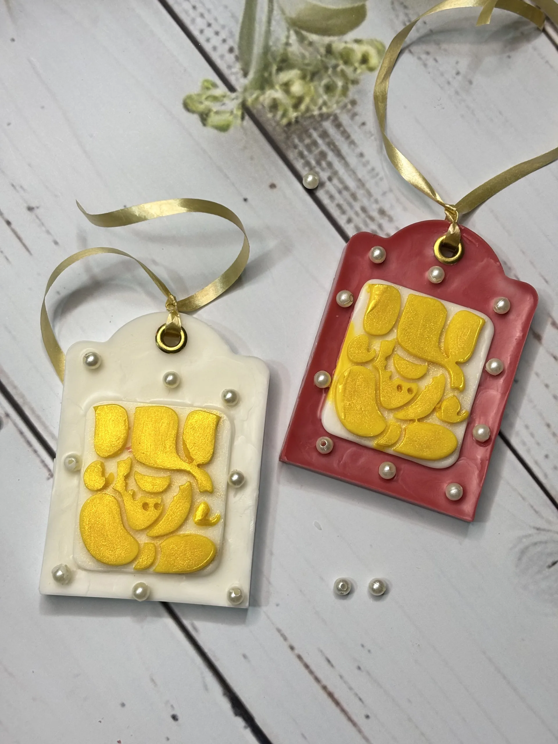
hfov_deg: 28.0
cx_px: 279
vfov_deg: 36.8
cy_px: 372
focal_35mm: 52
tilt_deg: -82.3
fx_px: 1118
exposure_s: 1/50
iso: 40
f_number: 1.6
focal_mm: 5.96
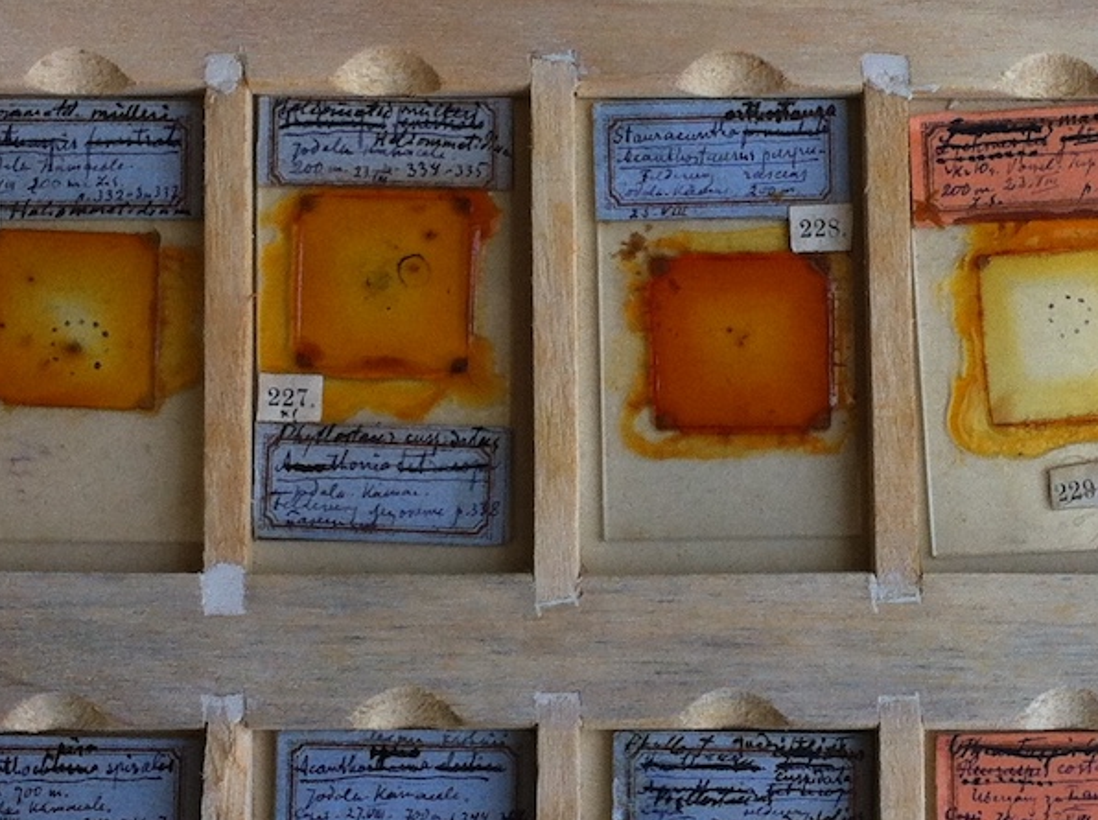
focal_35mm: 94
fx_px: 2977
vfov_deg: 15.7
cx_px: 700
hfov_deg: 20.8
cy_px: 390
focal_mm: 3.85
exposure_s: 1/120
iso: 80
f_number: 2.8
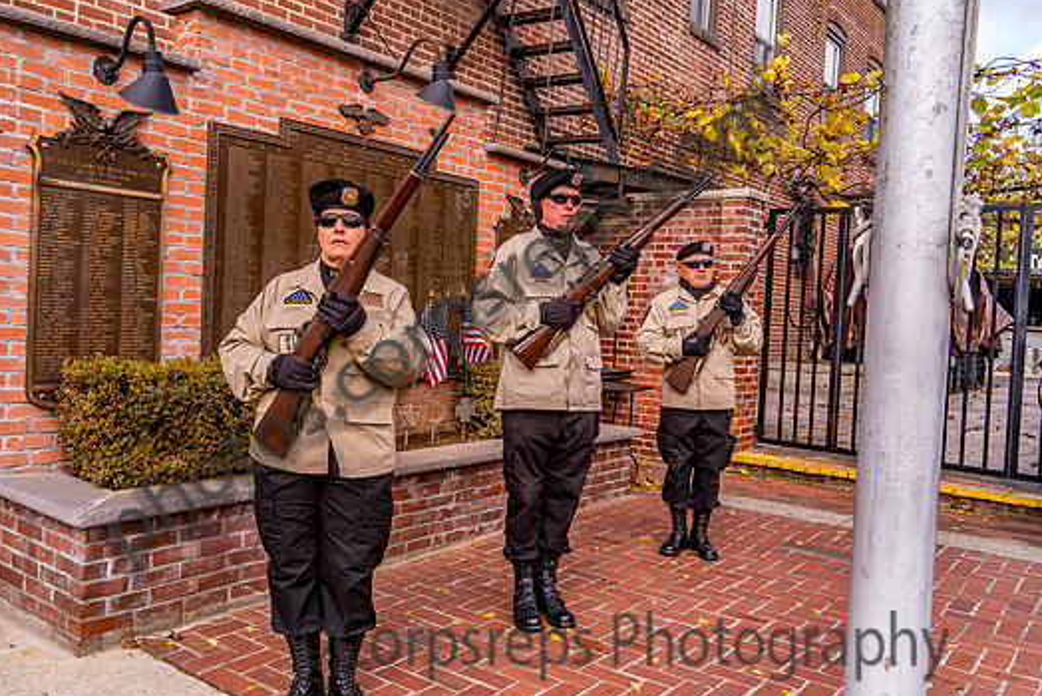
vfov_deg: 42.4
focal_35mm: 31
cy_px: 327
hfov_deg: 60.2
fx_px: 898
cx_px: 475
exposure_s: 1/640
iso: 800
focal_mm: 28
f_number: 6.3
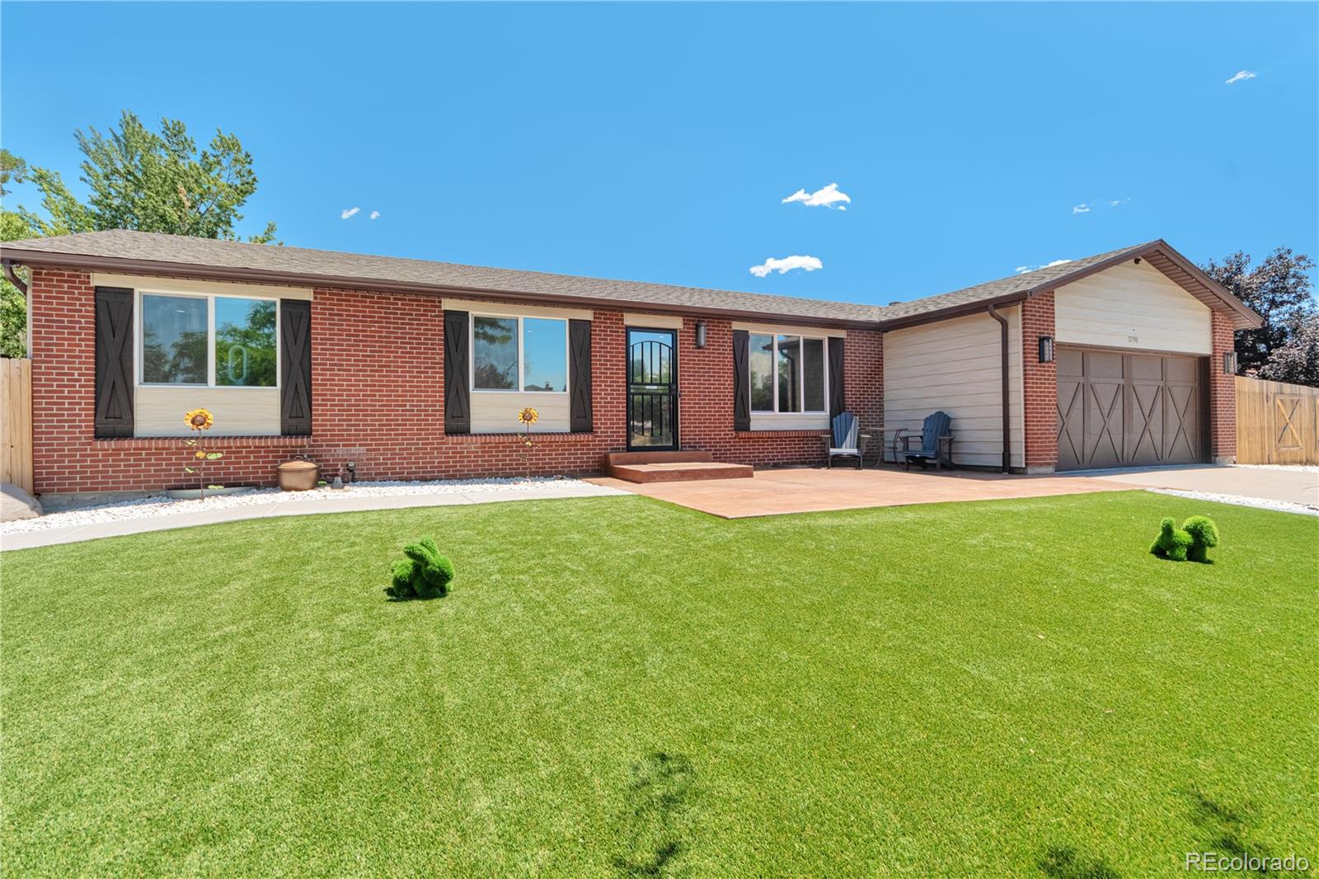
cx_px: 660
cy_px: 440
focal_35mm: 16
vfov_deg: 73.7
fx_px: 586
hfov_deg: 96.7
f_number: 8
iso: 250
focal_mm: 11
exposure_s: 1/500
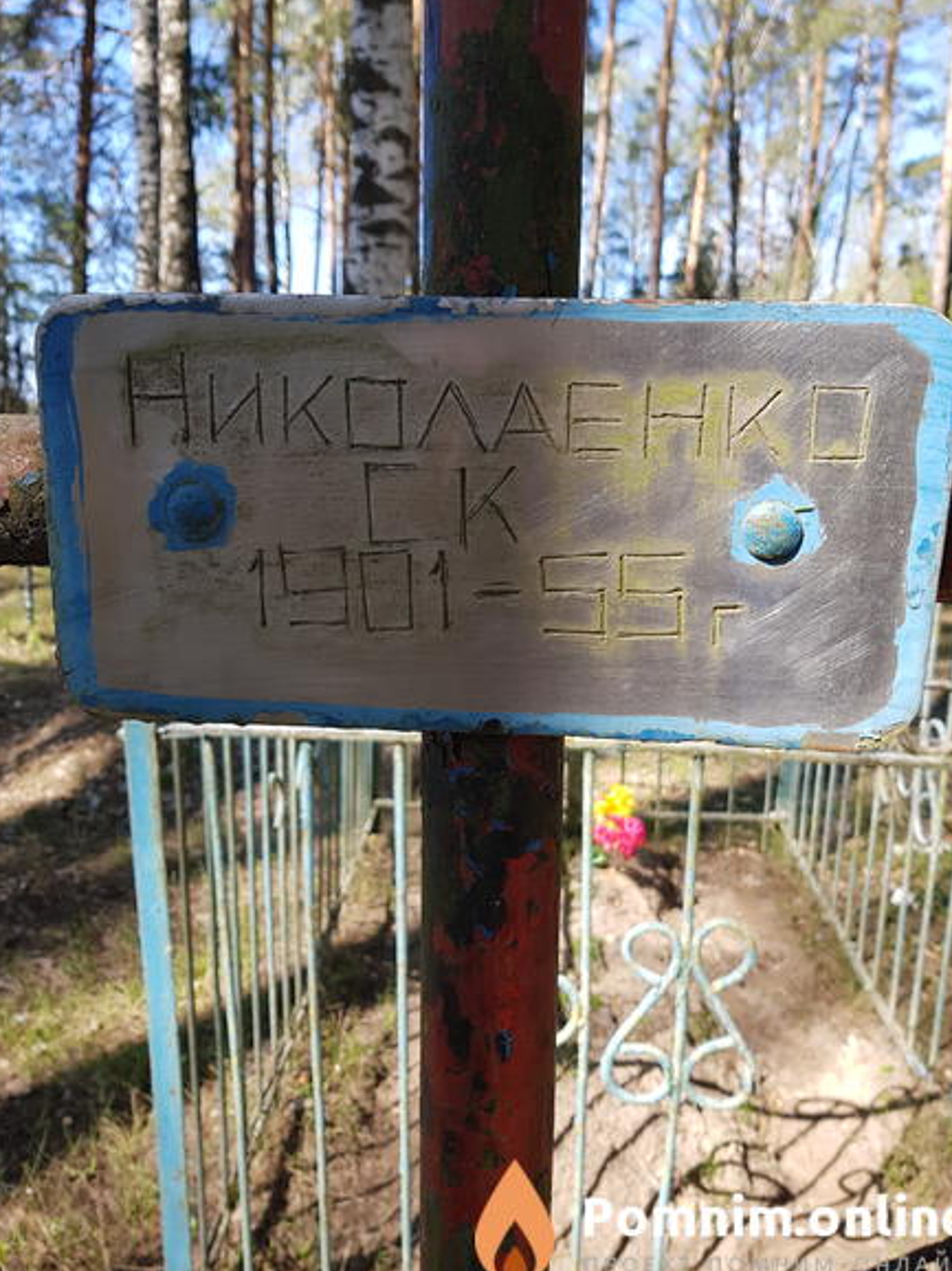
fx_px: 991
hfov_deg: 51.3
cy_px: 633
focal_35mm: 27
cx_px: 486
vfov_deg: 65.3
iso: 40
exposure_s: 1/430
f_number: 1.7
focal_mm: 4.2
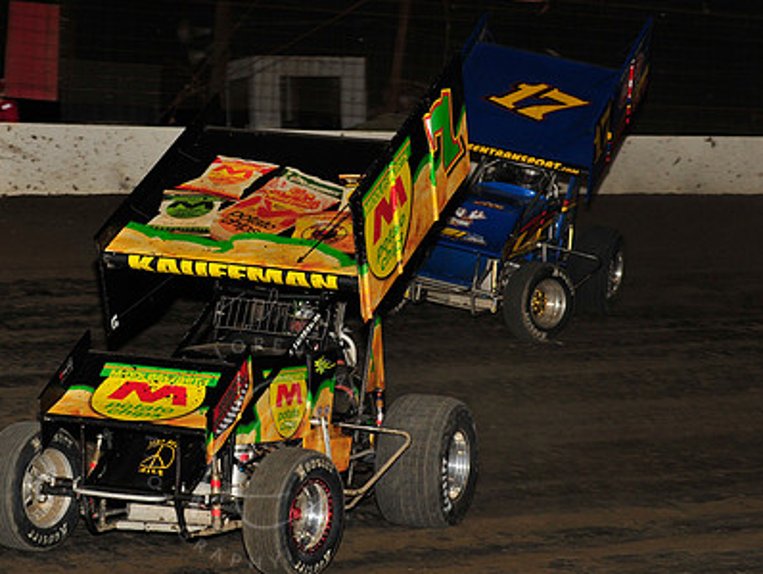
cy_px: 276
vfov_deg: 10.1
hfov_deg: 13.4
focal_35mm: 147
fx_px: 3242
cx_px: 259
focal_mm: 105
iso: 1000
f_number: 7.1
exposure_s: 1/320
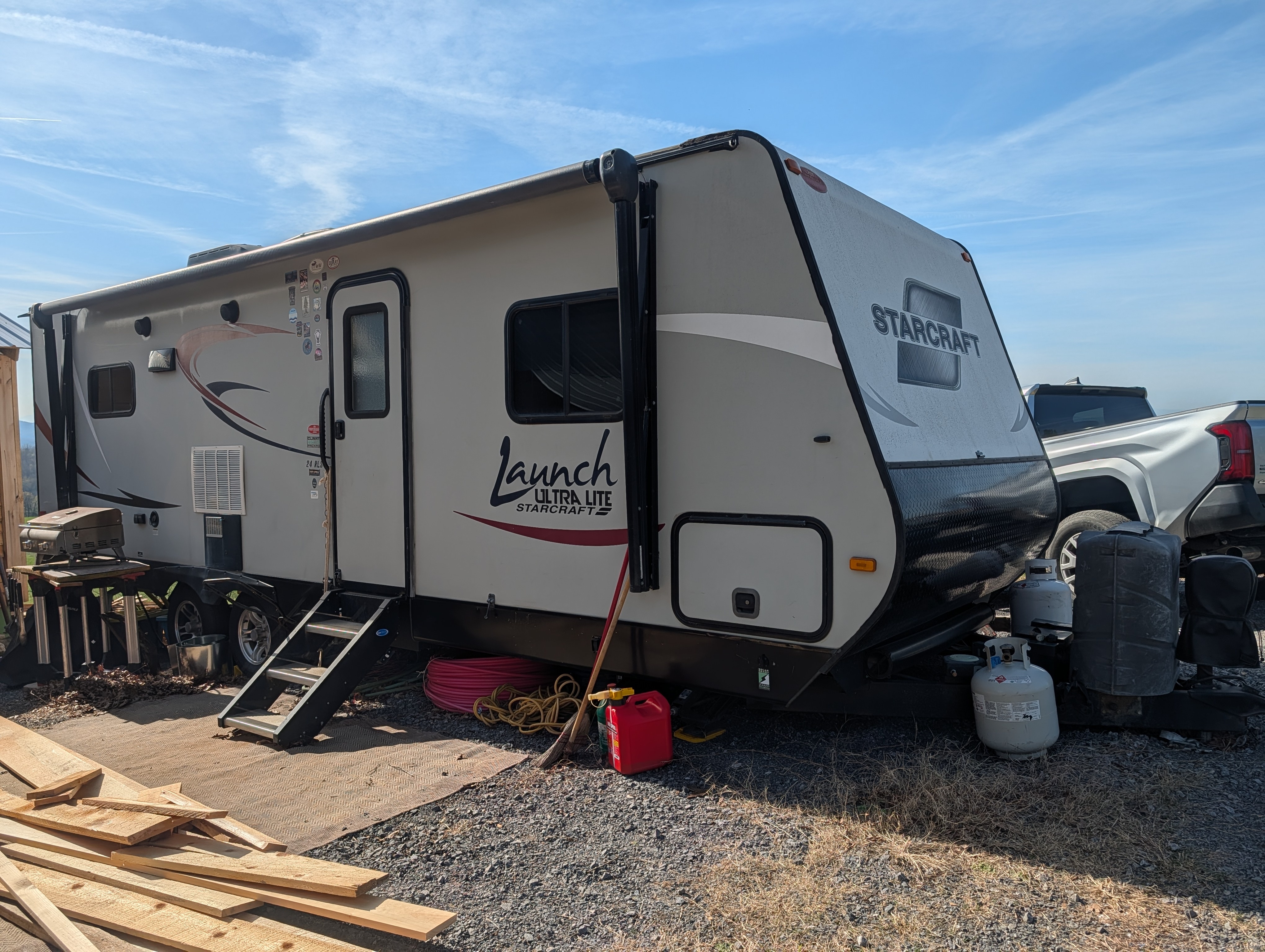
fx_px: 878
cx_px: 632
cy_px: 476
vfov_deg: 56.9
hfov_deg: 71.5
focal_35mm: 24
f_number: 1.68
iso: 21
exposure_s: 1/15873
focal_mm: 6.9
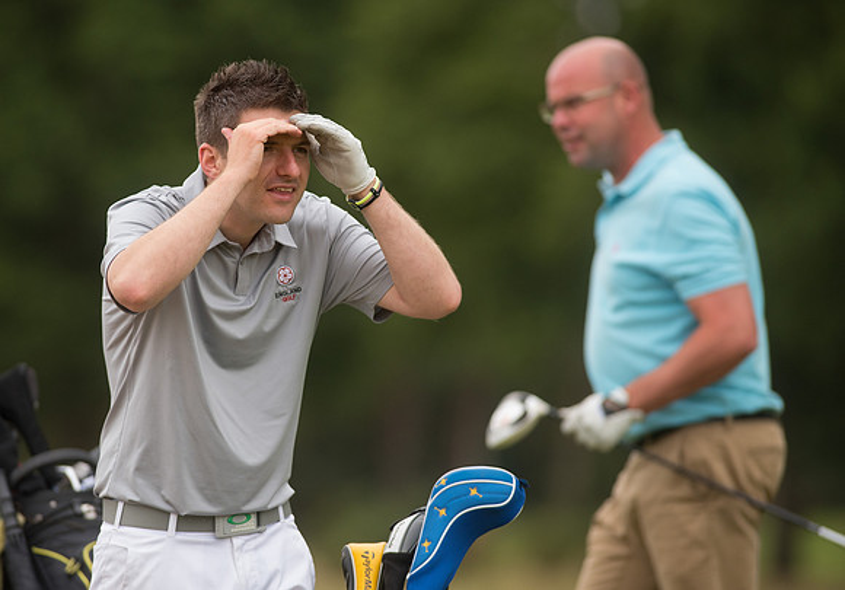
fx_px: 8801
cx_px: 332
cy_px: 288
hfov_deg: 5.5
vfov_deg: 3.8
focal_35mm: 369
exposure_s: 1/2500
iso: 800
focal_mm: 300
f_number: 4
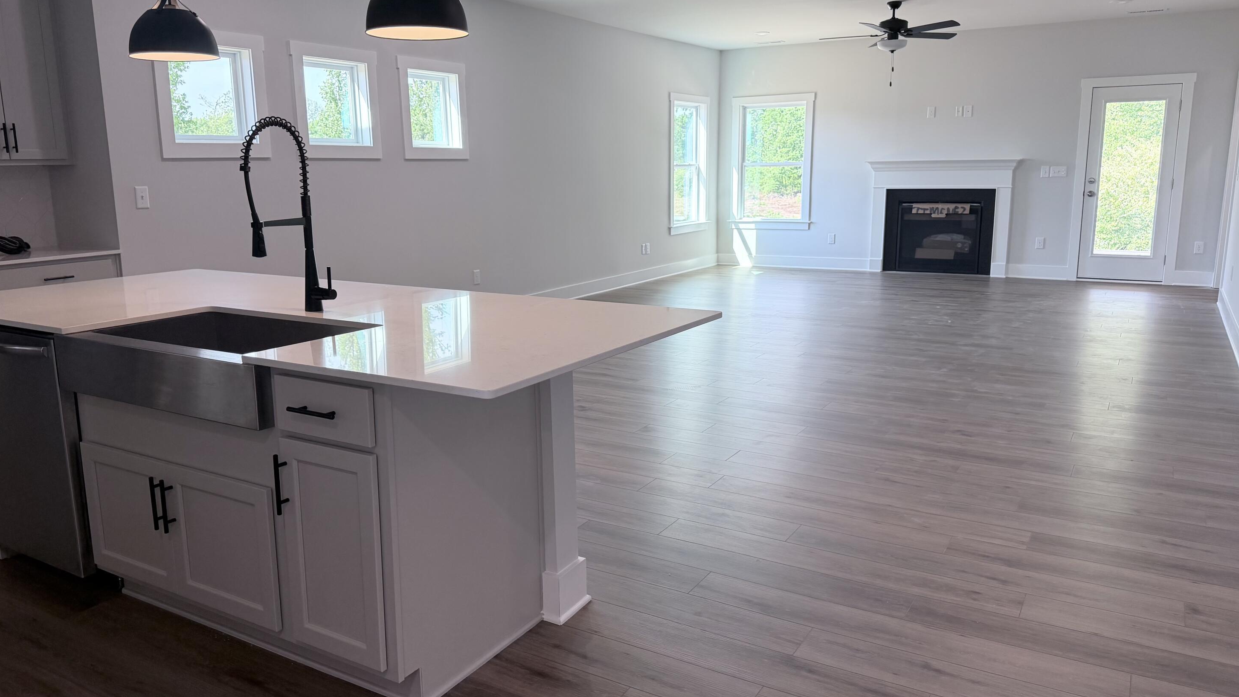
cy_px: 334
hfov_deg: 69.8
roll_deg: +0.6
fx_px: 887
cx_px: 604
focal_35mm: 27
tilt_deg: -11.0
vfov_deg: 42.9
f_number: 1.78
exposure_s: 1/215
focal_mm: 6.76
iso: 160
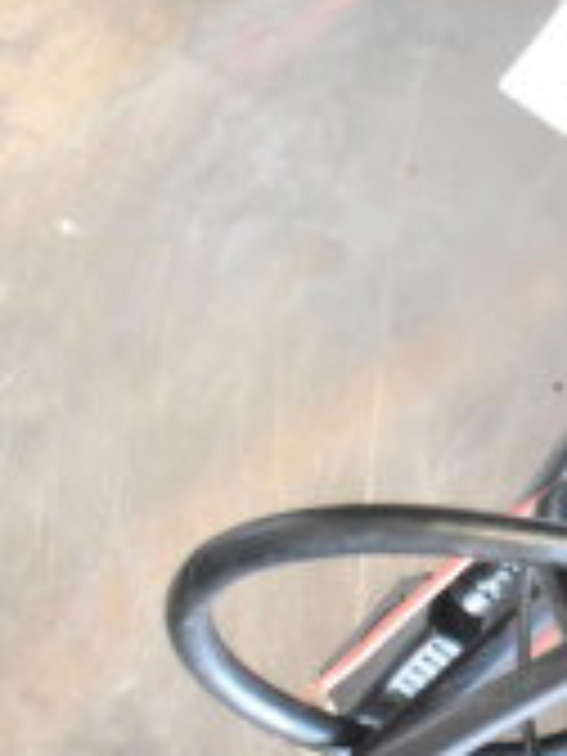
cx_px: 1220
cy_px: 529
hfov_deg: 10.9
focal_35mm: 121
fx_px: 2637
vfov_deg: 16.3
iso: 4000
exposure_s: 1/40
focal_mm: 23
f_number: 3.8
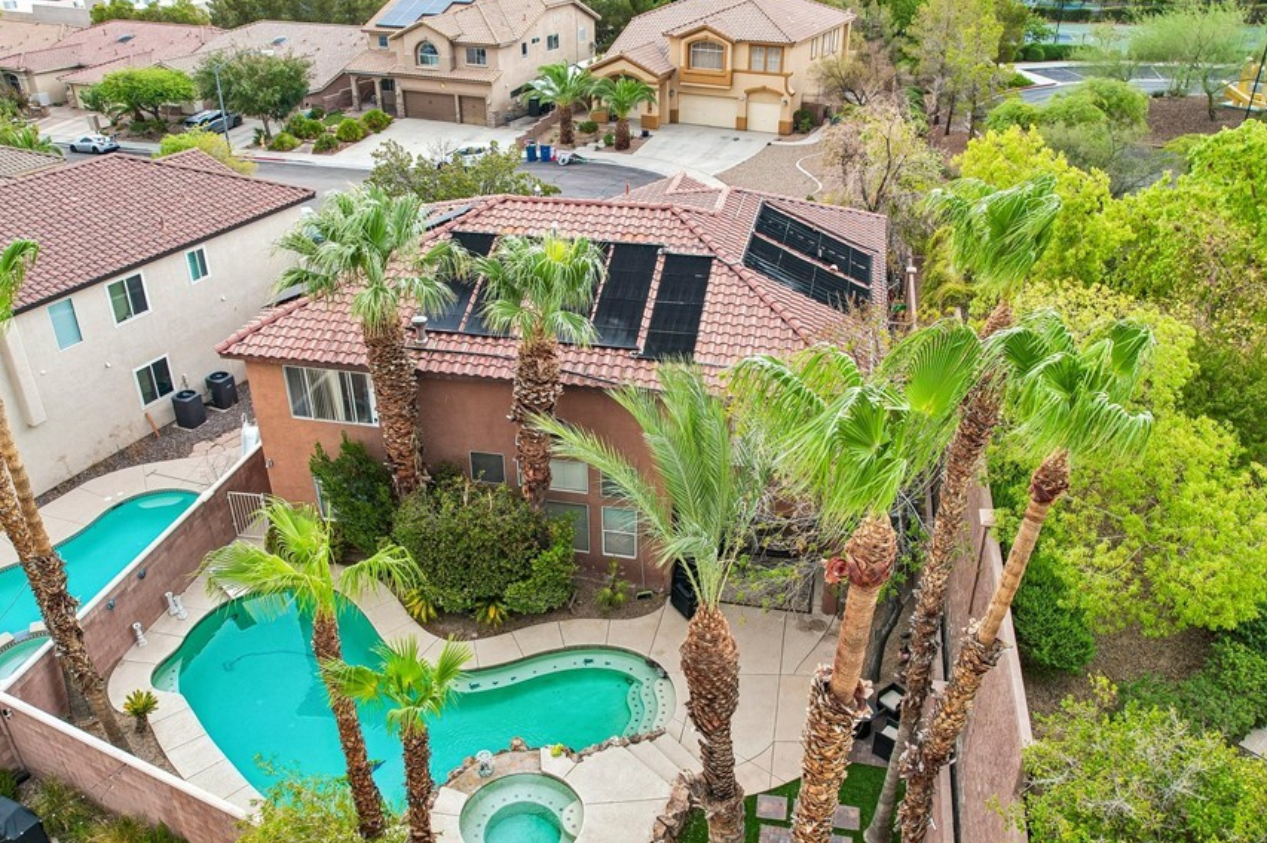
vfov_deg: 46.3
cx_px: 621
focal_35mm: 28
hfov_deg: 65.5
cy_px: 453
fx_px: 985
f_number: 2.8
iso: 100
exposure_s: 1/90
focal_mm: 8.4
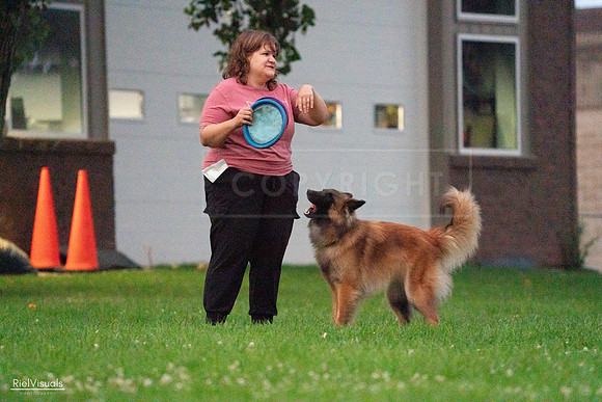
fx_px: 5603
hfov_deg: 6.2
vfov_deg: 4.1
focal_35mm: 335
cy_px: 201
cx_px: 301
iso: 6400
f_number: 6.3
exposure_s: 1/1250
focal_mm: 335
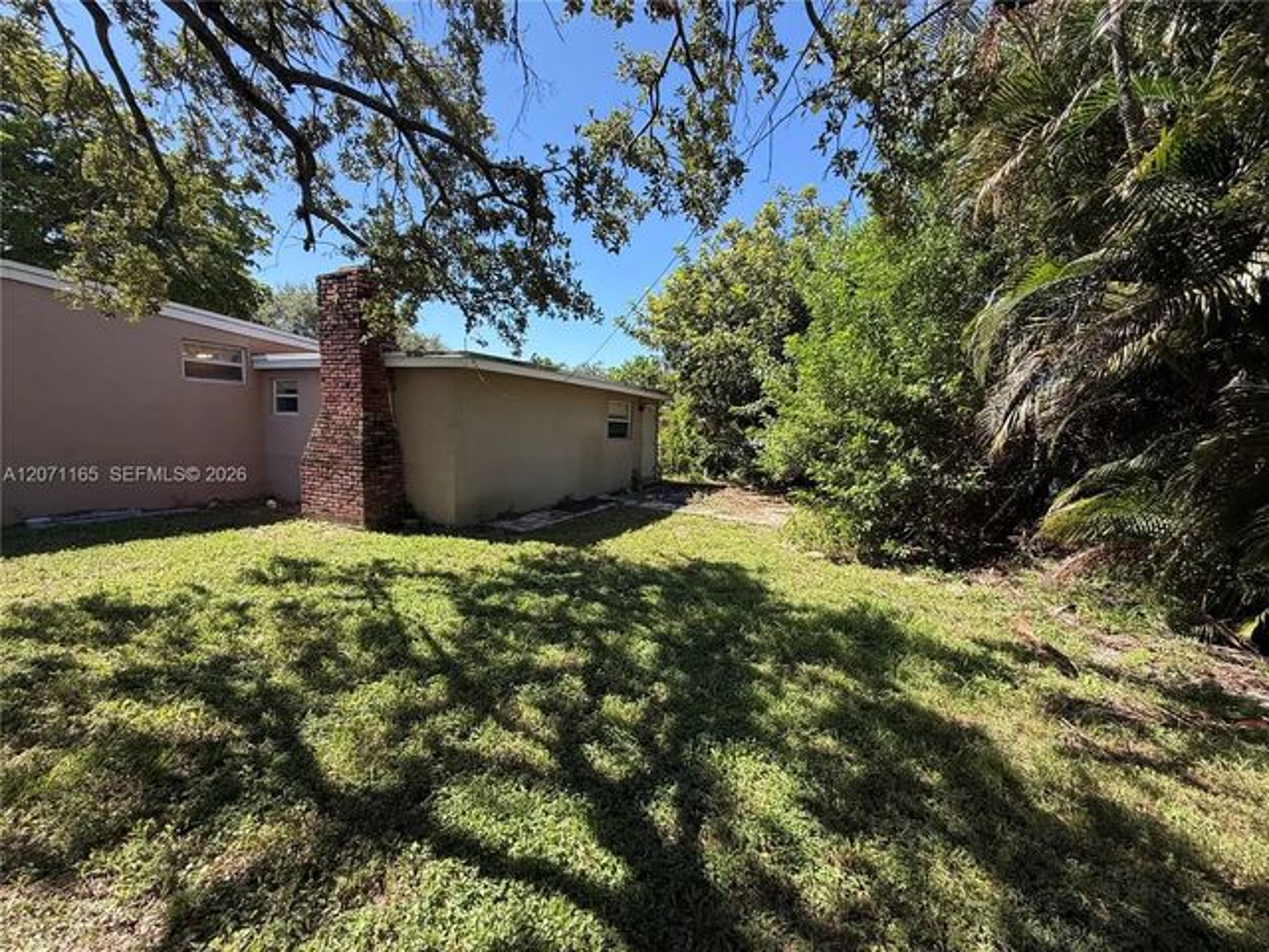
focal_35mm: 14
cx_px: 634
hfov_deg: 102.1
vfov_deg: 85.7
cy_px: 476
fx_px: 513
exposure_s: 1/502
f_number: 2.2
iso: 50
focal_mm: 2.22
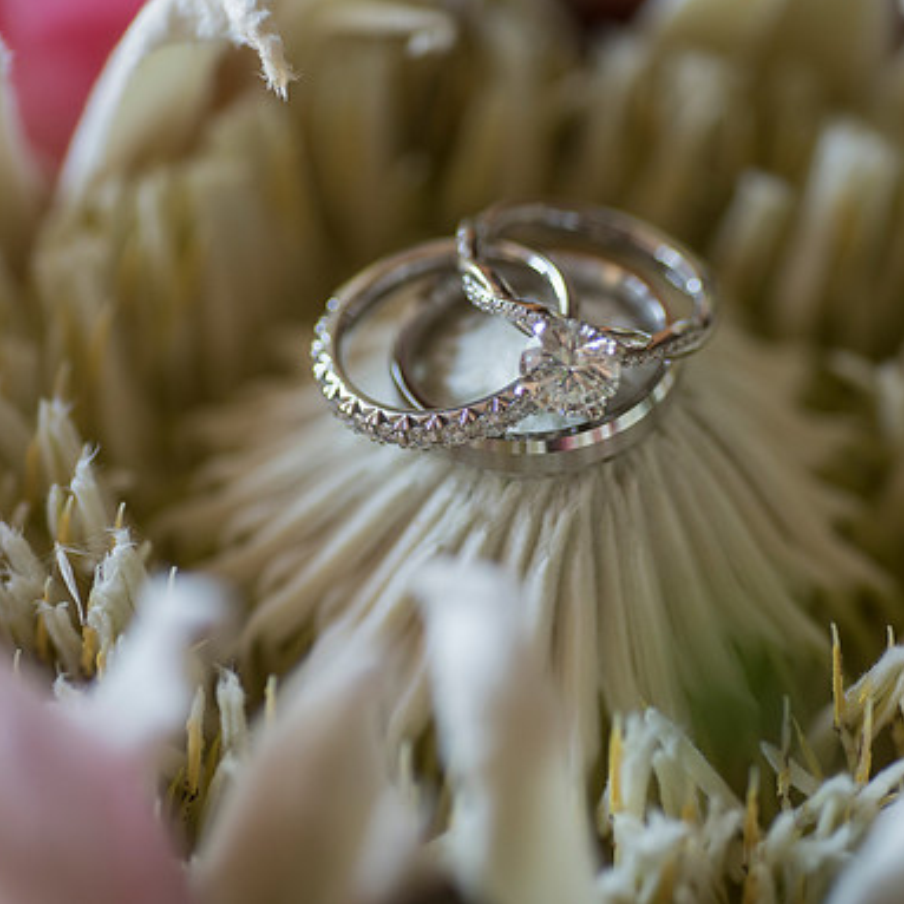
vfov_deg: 15.0
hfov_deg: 15.0
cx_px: 526
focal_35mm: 116
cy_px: 450
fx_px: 3427
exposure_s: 1/320
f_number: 4
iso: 800
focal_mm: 90
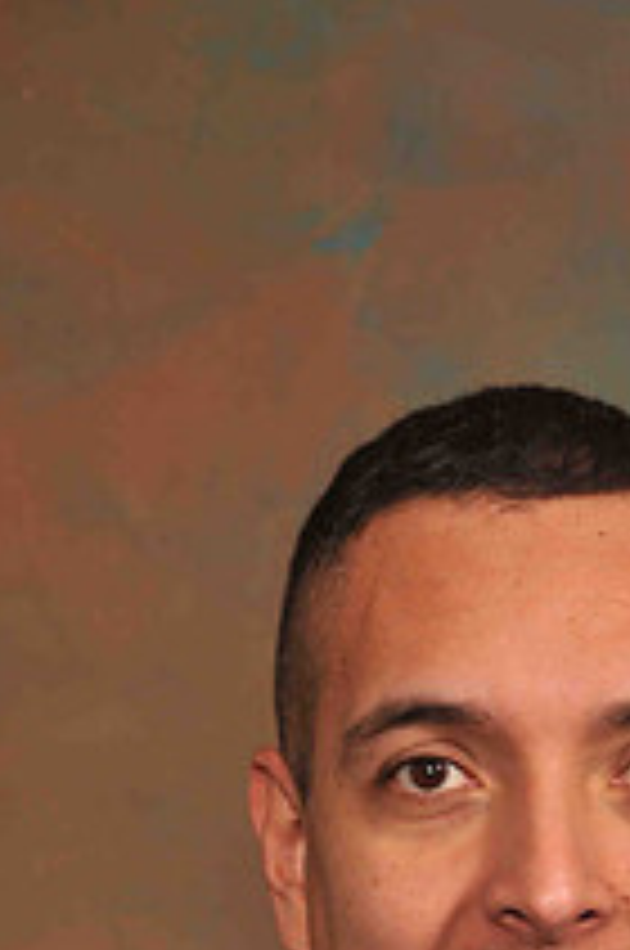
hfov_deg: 5.0
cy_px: 973
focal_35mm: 272
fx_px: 7165
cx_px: 551
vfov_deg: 7.5
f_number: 6.3
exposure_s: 1/60
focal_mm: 85
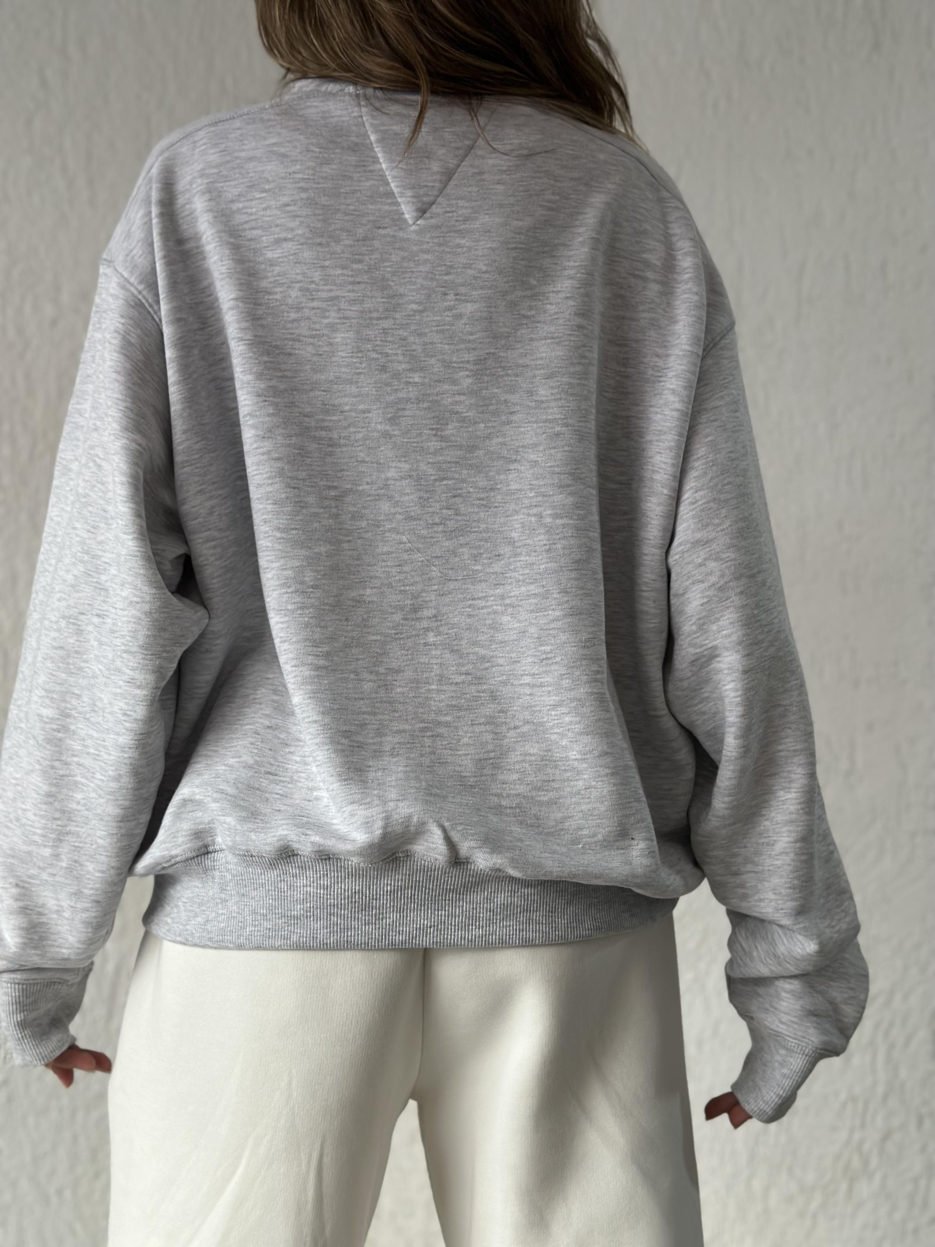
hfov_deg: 30.3
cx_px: 468
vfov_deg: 39.7
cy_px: 624
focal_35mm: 48
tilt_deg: -2.9
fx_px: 1729
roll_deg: -0.4
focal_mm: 6.86
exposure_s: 1/63
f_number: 1.78
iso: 125
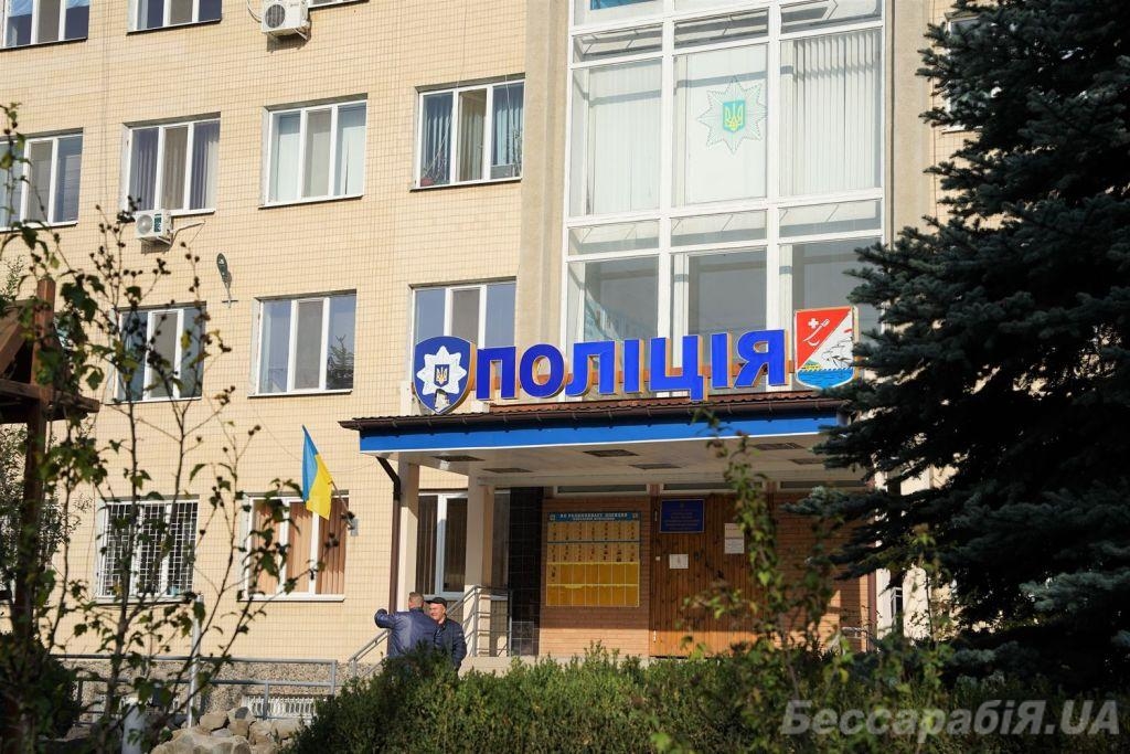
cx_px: 565
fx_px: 1742
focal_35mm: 56
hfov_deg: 35.9
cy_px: 377
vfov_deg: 24.4
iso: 100
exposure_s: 1/500
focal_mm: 55.5
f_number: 7.1
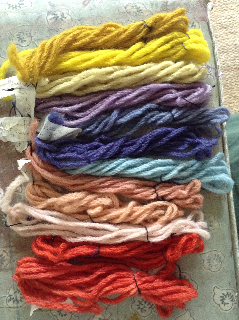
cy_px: 160
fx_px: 305
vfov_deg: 55.4
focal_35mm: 33
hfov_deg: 42.8
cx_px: 120
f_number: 2.4
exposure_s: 1/24
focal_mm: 3.3
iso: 200
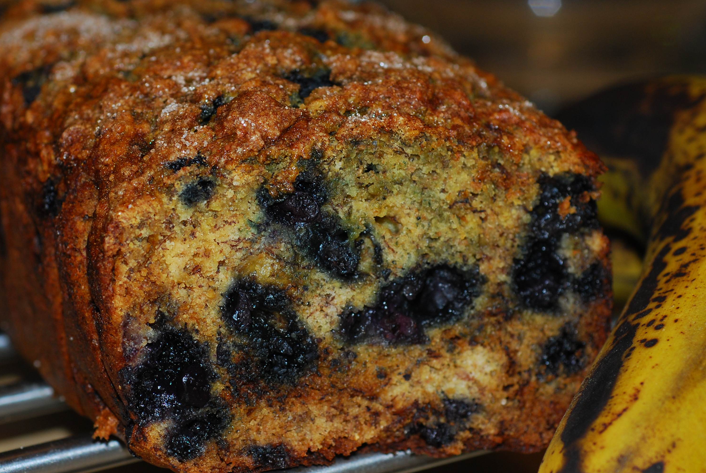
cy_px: 254
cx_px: 317
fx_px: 2297
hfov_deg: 17.5
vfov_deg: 11.7
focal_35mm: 117
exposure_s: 1/60
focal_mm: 60
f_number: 5.6
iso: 200
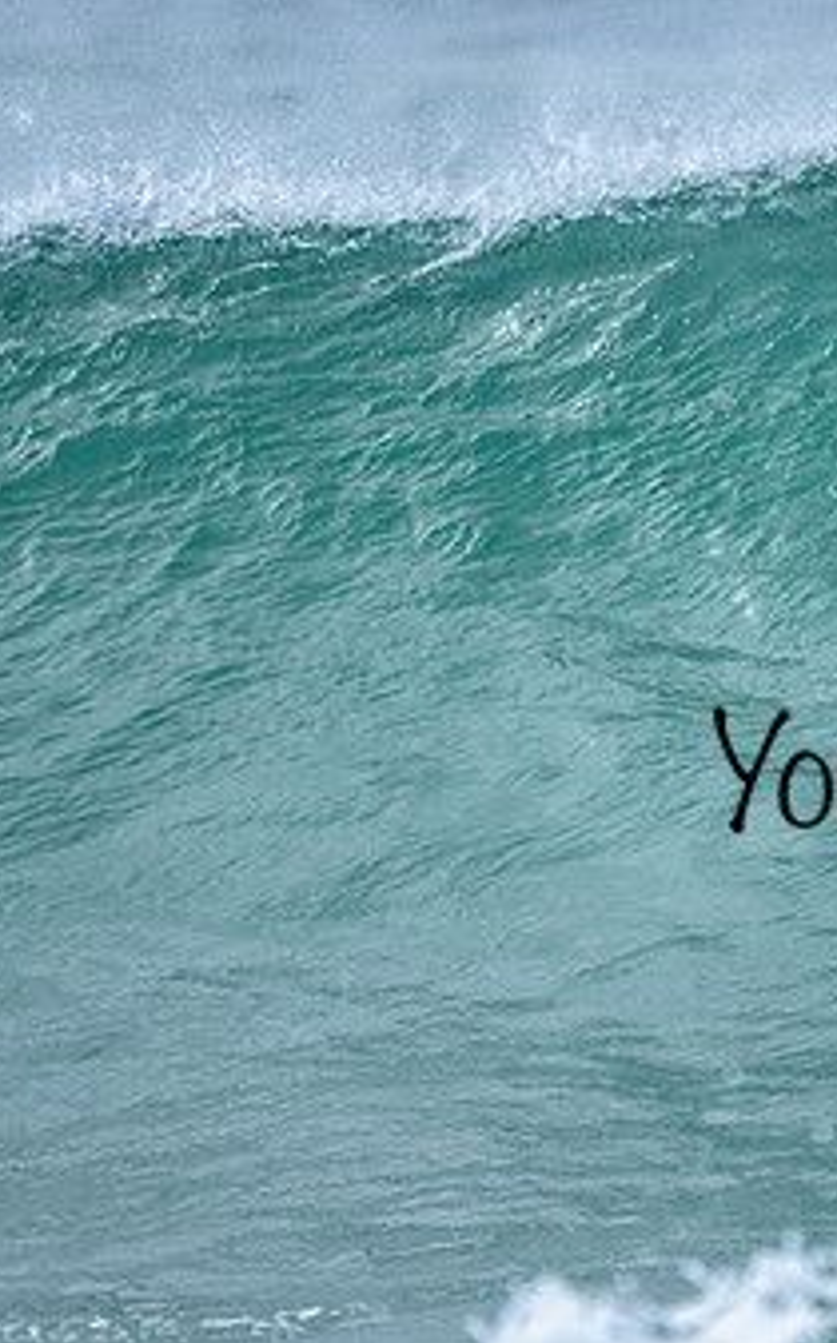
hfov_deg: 0.7
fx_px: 66165
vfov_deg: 1.2
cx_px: 909
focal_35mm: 1809
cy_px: 710
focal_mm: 800
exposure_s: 1/2000
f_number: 6.3
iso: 360
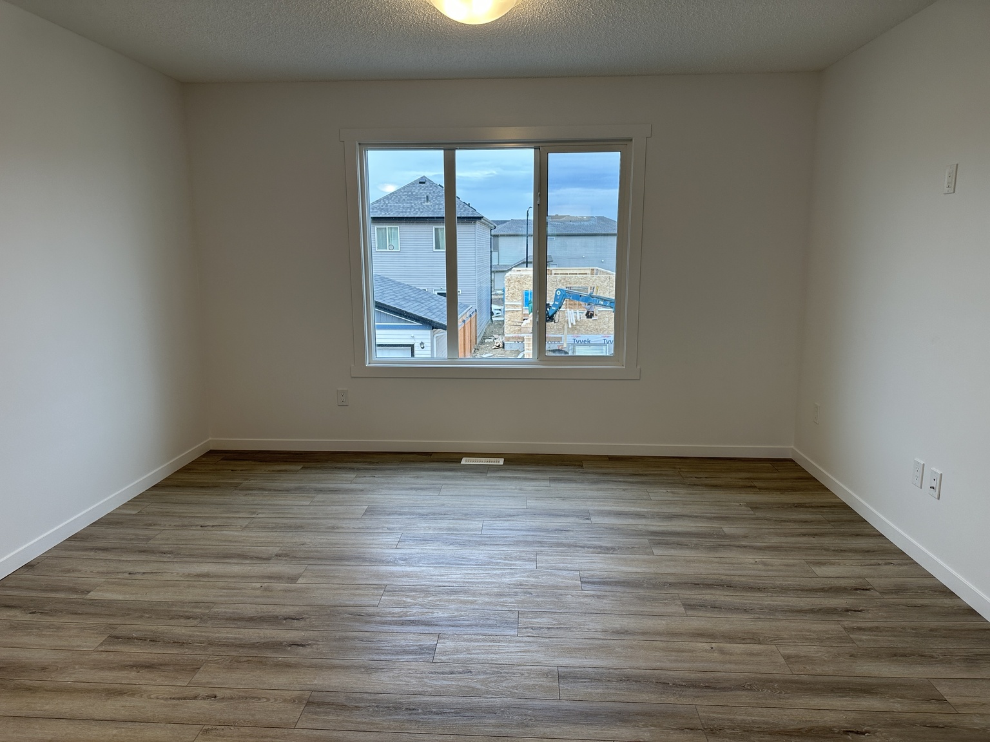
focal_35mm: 24
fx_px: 686
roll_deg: -0.4
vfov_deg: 56.8
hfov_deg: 71.6
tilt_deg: -10.7
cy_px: 371
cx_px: 495
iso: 80
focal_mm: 6.86
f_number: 1.78
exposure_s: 1/162
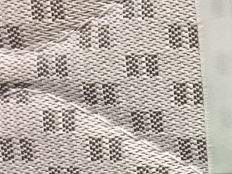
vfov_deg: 9.4
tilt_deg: -16.7
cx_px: 556
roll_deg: -0.6
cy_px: 131
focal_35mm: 158
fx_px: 1059
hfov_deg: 10.7
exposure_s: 1/33
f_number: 2.2
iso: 100
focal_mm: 4.15
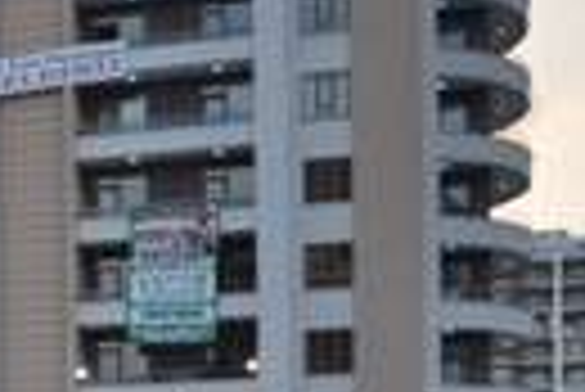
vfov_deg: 13.9
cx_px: -333
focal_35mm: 93
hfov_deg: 18.8
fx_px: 1513
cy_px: 586
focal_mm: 18
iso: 280
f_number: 3.5
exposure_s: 1/200
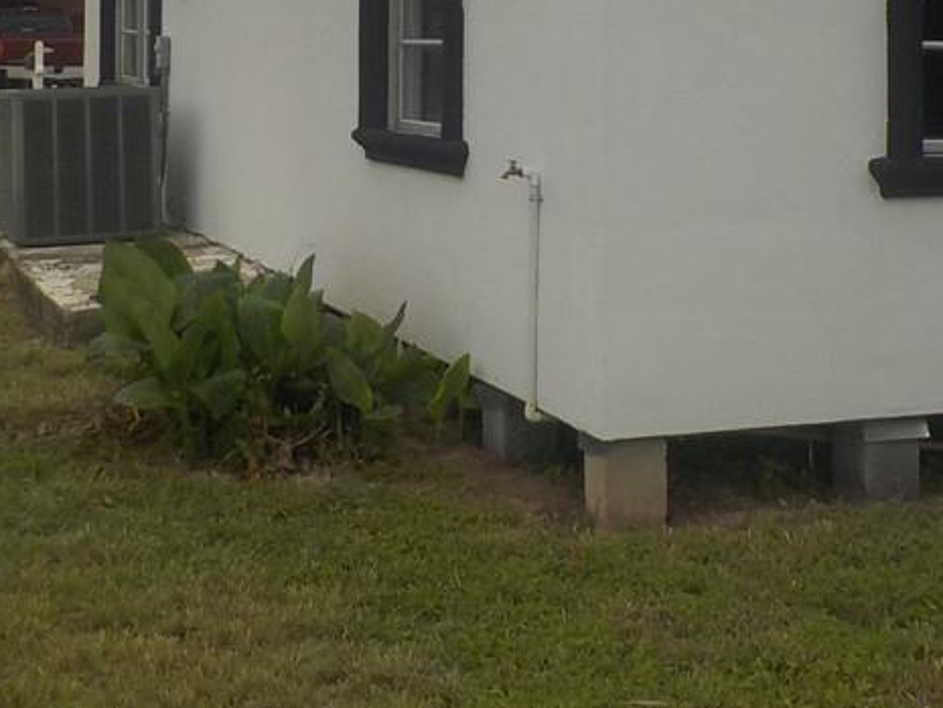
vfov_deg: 21.3
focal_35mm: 66
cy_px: -41
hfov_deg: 29.4
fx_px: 1798
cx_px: 462
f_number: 6.6
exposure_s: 1/500
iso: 125
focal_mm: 4.1
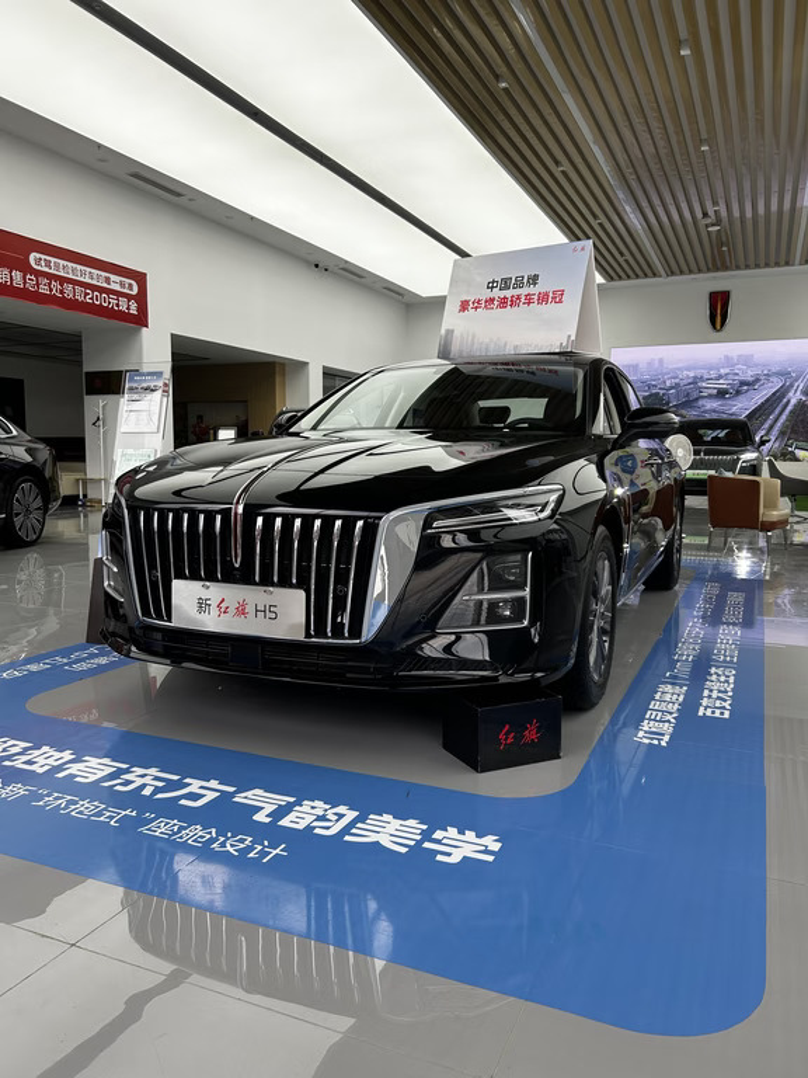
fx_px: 809
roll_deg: -1.7
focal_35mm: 26
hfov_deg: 53.1
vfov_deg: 67.3
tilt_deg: -6.7
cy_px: 539
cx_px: 404
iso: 32
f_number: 1.5
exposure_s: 1/148
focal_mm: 5.7
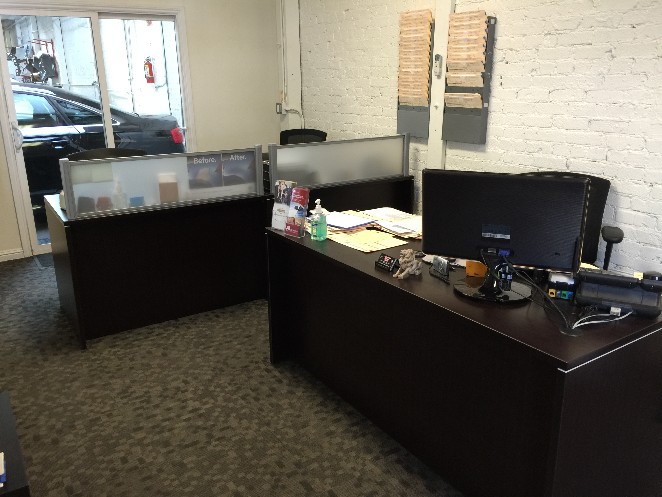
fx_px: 555
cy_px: 248
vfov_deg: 48.2
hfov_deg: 61.7
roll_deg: -0.3
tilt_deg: -17.3
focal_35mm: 29
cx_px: 331
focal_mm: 4.15
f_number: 2.2
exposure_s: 1/15
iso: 50
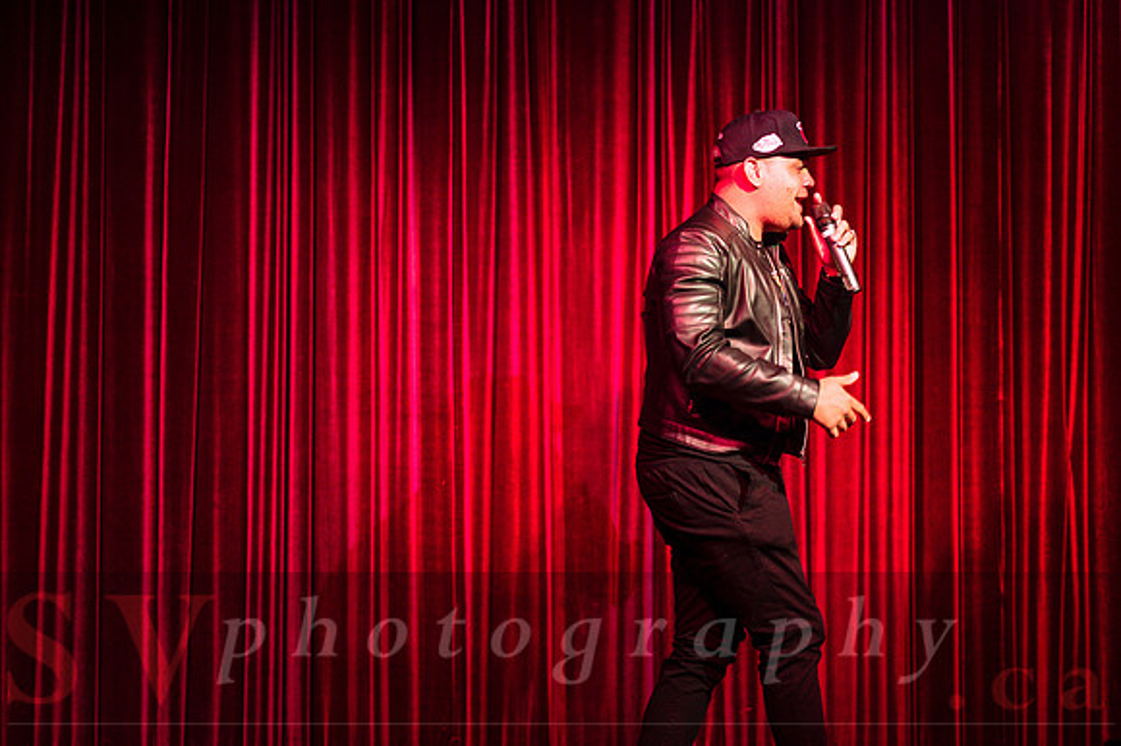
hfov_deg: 16.7
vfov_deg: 11.2
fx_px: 3821
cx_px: 556
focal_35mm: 123
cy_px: 328
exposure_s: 1/250
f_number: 1.4
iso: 800
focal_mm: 105
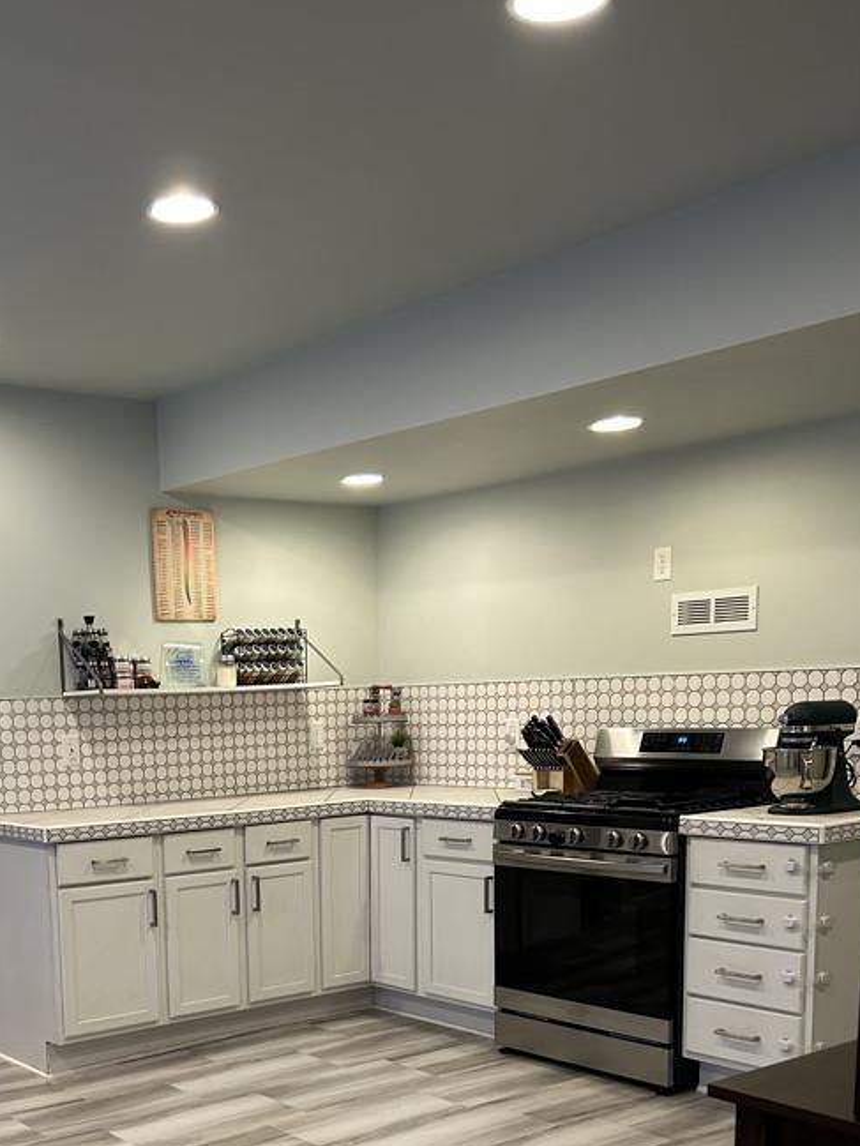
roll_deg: +0.5
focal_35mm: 41
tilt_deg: -9.1
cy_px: 899
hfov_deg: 34.5
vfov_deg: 43.8
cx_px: 223
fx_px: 1358
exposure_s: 1/60
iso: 160
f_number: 1.5
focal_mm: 5.7
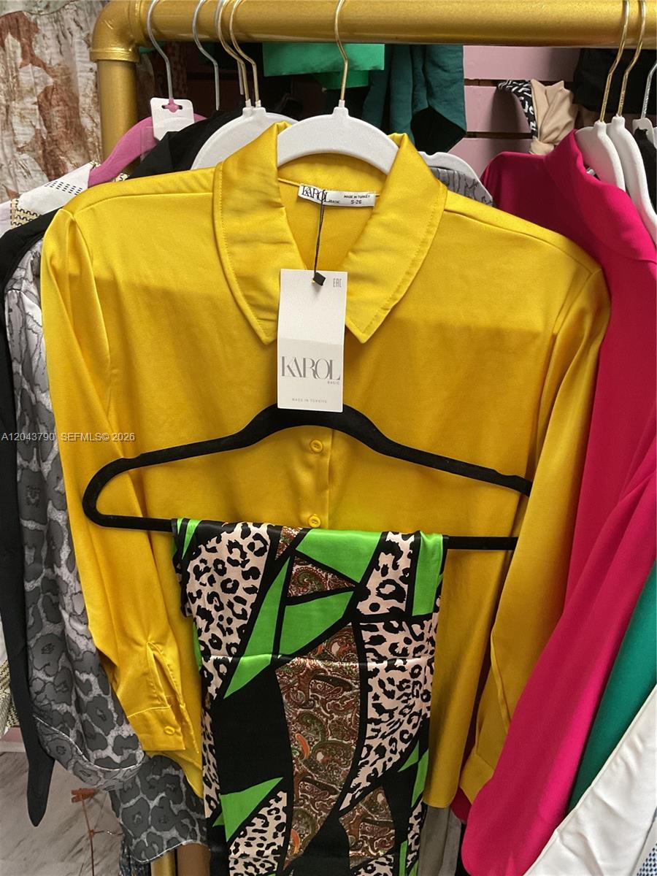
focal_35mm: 29
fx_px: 734
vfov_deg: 61.7
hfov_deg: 48.2
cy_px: 438
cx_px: 328
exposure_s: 1/60
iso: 160
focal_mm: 3
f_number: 1.8
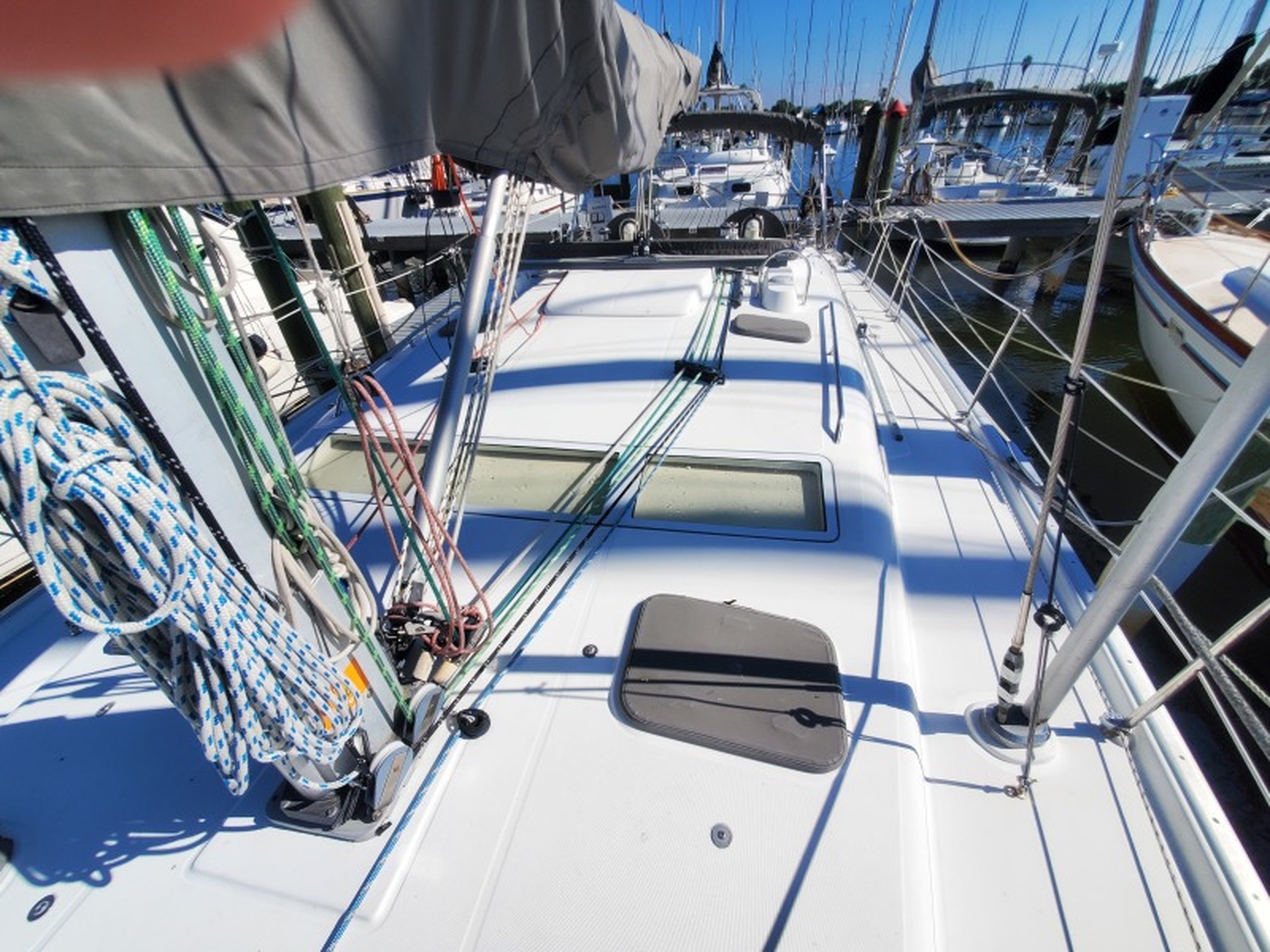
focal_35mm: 13
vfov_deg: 89.9
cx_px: 635
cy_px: 476
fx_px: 477
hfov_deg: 106.2
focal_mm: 1.8
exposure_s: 1/1977
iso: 50
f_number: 2.2
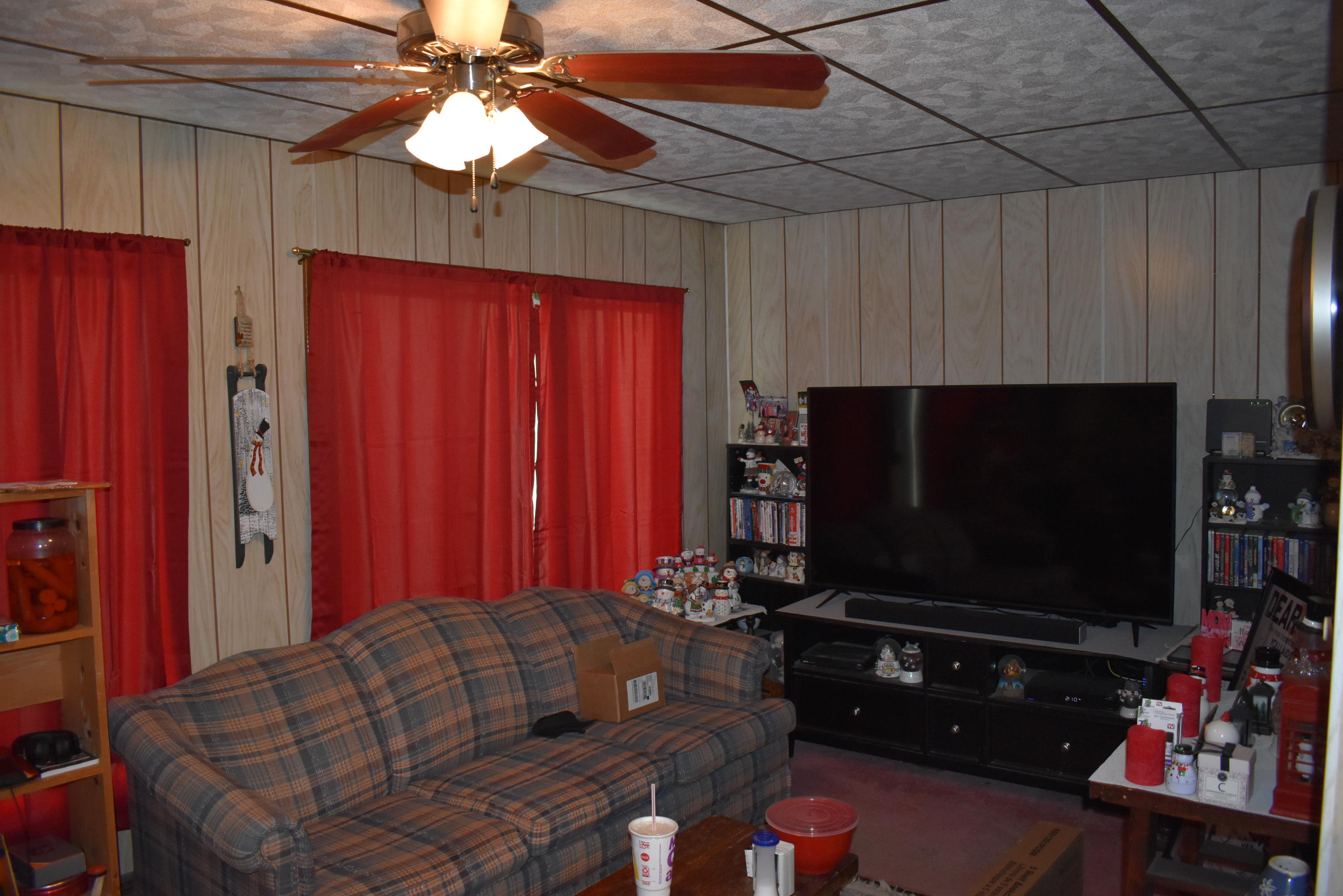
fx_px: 1007
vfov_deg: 47.9
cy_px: 448
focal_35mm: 27
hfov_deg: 67.4
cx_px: 672
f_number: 3.5
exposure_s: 1/125
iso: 1600
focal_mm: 18
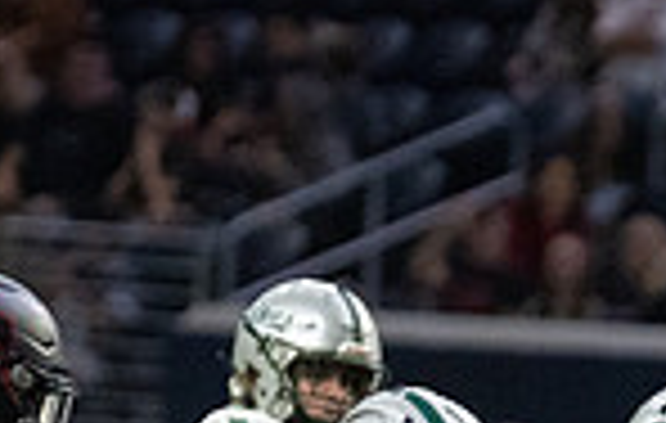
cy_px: 806
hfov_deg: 1.8
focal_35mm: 1166
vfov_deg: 1.1
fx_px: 21261
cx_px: 765
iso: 6400
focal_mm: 200
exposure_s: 1/1250
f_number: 3.2
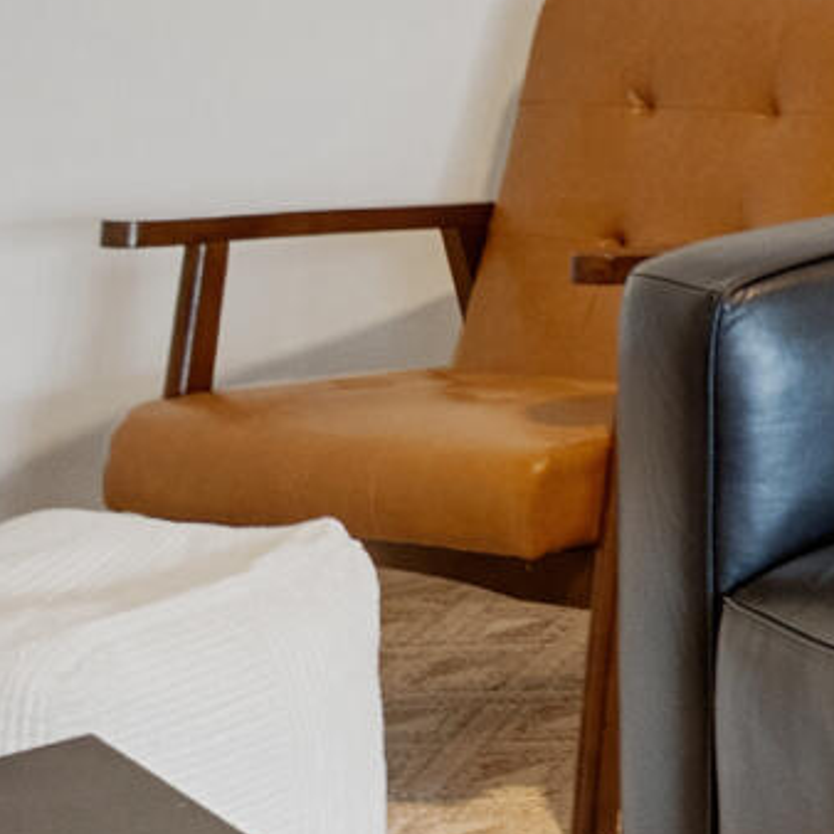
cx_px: 1779
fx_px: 3080
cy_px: -454
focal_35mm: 113
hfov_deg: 13.0
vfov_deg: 14.3
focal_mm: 10
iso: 320
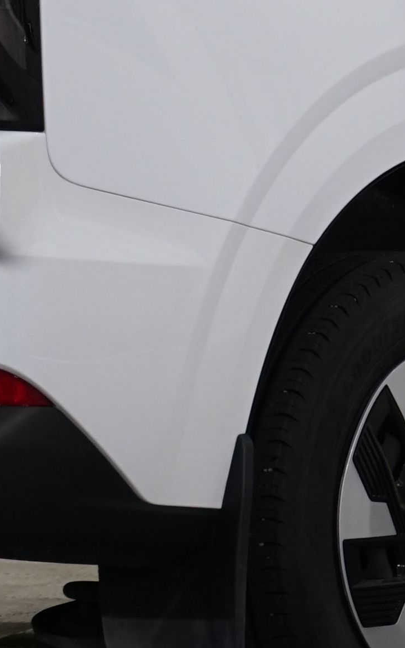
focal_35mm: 367
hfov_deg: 3.6
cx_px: 389
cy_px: 17
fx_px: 6480
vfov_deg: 5.7
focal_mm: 70
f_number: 5.6
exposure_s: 1/60
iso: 640
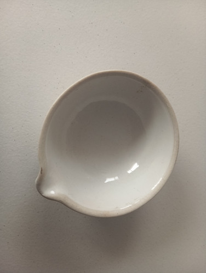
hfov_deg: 49.8
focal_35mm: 28
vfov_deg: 63.4
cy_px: 136
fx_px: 222
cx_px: 103
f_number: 1.8
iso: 627
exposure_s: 1/25
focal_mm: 4.22
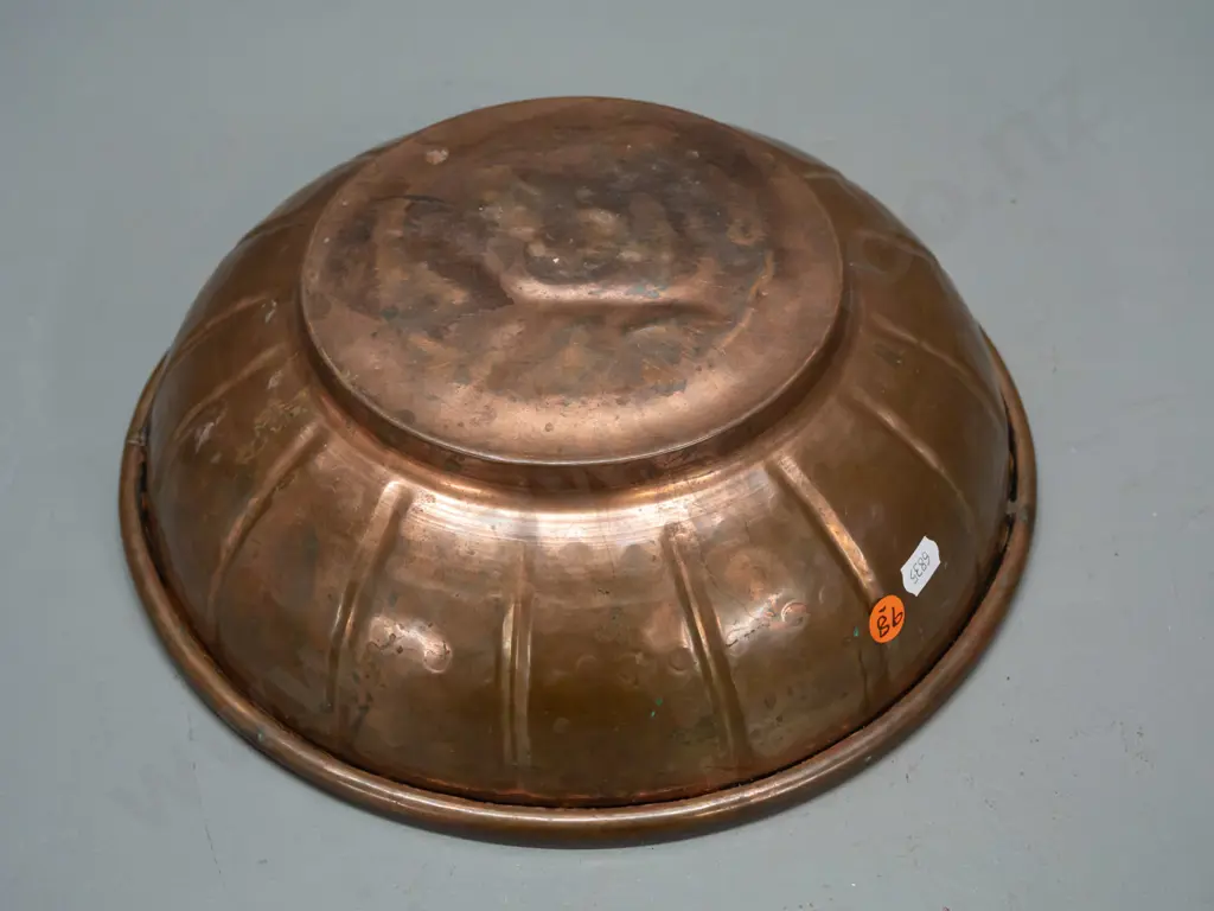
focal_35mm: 50
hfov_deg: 38.2
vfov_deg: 29.1
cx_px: 607
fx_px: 1754
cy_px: 456
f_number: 5
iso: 2500
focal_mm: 25
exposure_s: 1/200
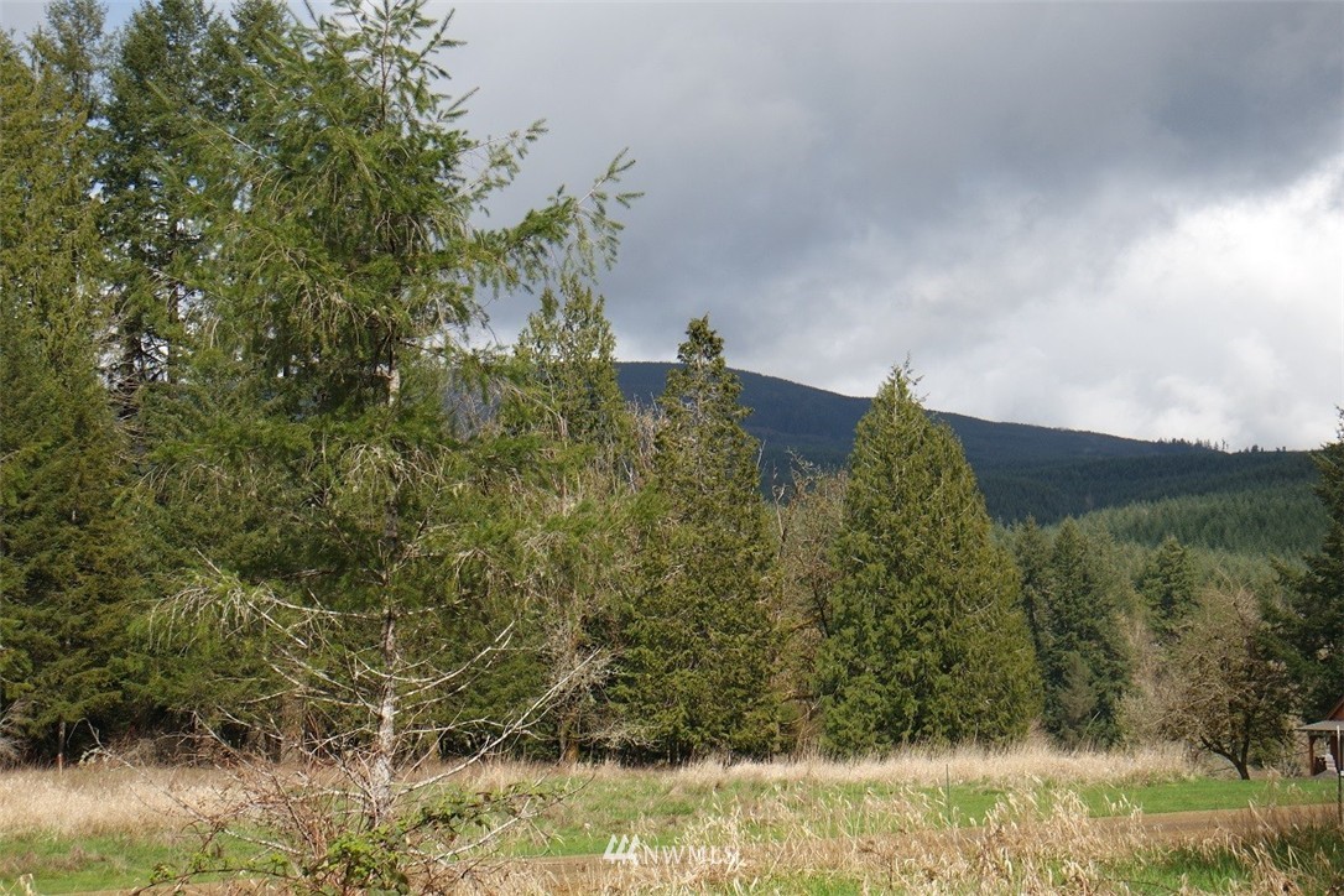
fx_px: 2202
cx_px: 672
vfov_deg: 23.0
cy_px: 448
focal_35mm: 59
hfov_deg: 33.9
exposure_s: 1/250
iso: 160
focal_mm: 22
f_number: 7.1
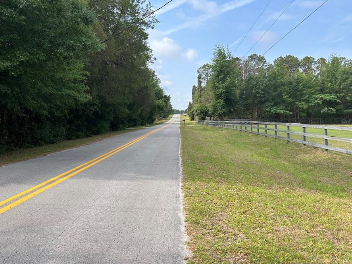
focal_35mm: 30
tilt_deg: +0.0
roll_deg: +1.3
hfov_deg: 59.9
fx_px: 305
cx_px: 163
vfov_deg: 46.8
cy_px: 121
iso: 50
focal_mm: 5.7
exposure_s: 1/2404
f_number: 1.5
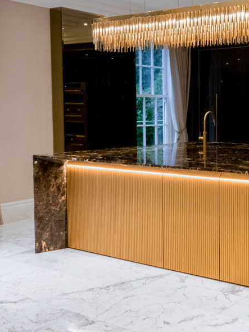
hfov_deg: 28.4
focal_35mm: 47
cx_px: 265
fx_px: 451
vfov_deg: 40.3
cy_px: 132
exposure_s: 1/100
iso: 12800
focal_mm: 26
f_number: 16
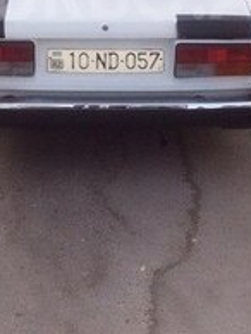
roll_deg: -0.4
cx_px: 126
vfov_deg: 24.9
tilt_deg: -19.9
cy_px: -7
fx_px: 714
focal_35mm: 74
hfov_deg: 19.9
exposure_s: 1/760
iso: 40
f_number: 2.2
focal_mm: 4.15
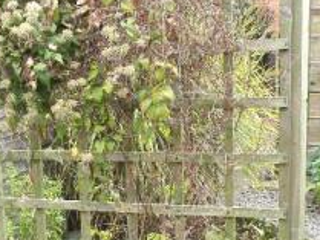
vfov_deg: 15.8
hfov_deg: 21.2
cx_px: 108
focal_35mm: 92
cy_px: 232
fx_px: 851
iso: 64
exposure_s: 1/75.4
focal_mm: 5.8
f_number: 3.5
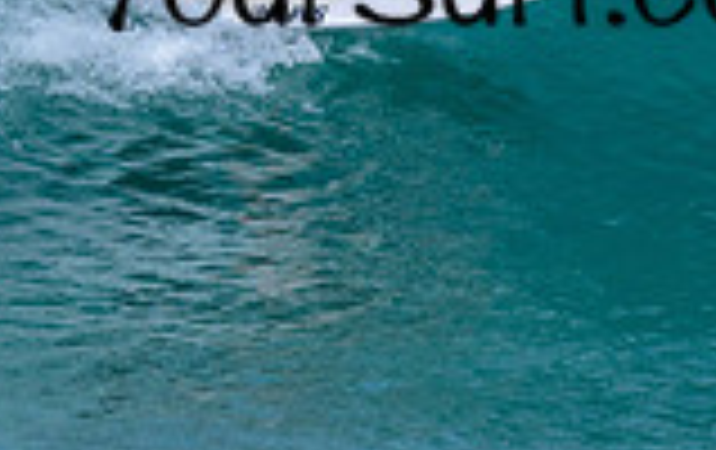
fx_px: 75142
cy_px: -294
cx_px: 168
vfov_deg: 0.3
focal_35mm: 3844
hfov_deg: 0.5
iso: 450
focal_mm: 800
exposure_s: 1/2000
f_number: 6.3
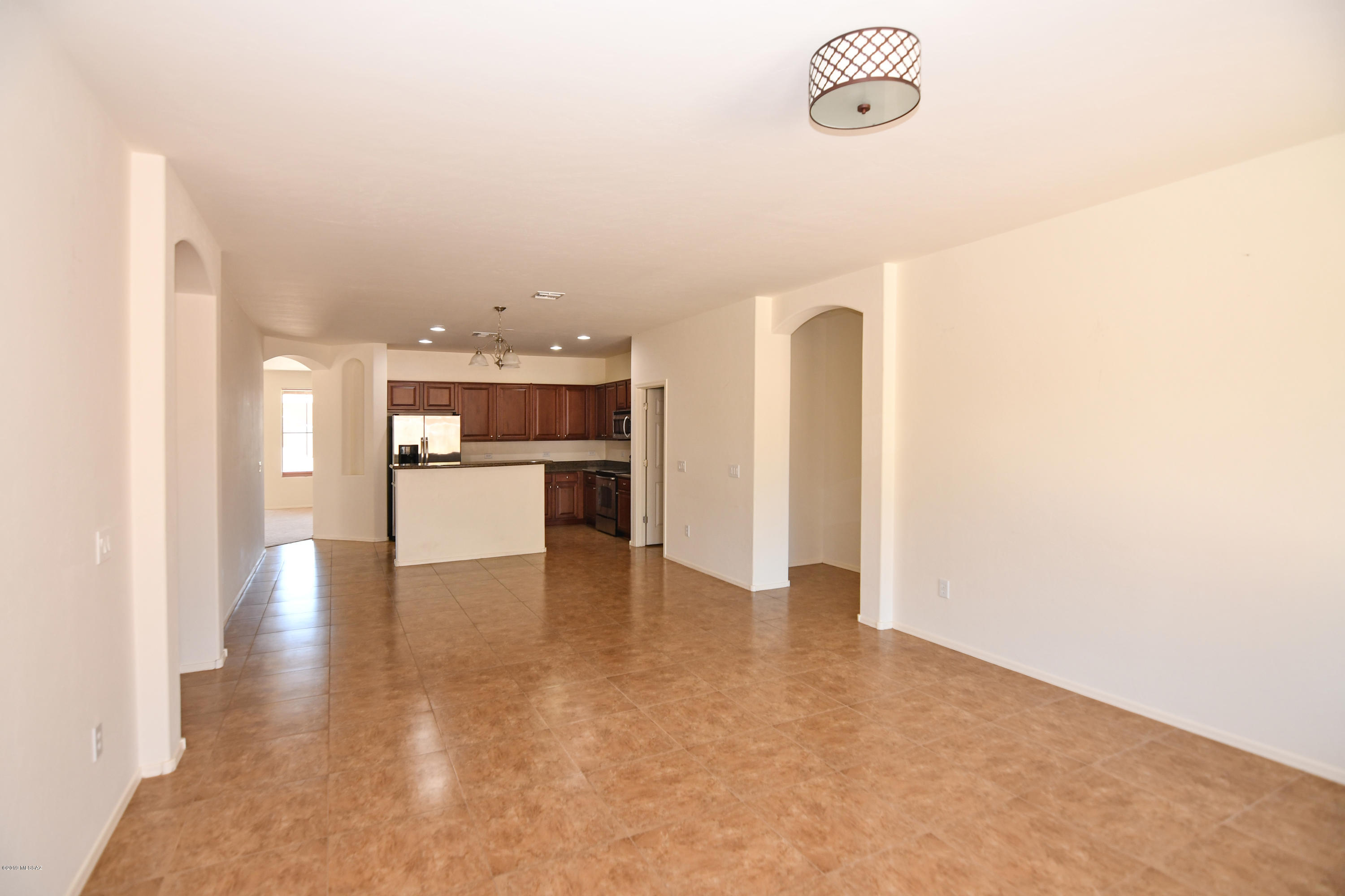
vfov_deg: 73.7
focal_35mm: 16
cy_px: 448
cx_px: 672
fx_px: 598
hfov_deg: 96.7
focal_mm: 11
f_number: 4
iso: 280
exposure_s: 1/60
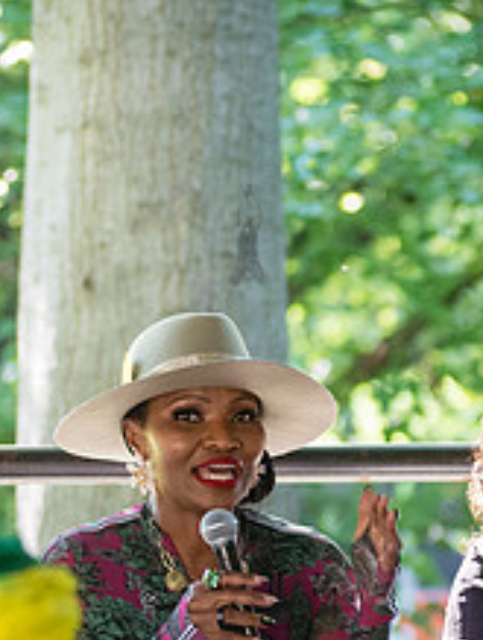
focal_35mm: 273
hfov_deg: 5.5
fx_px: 5064
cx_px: 299
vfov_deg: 7.2
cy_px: 521
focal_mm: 92
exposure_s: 1/250
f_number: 3.2
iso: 1600
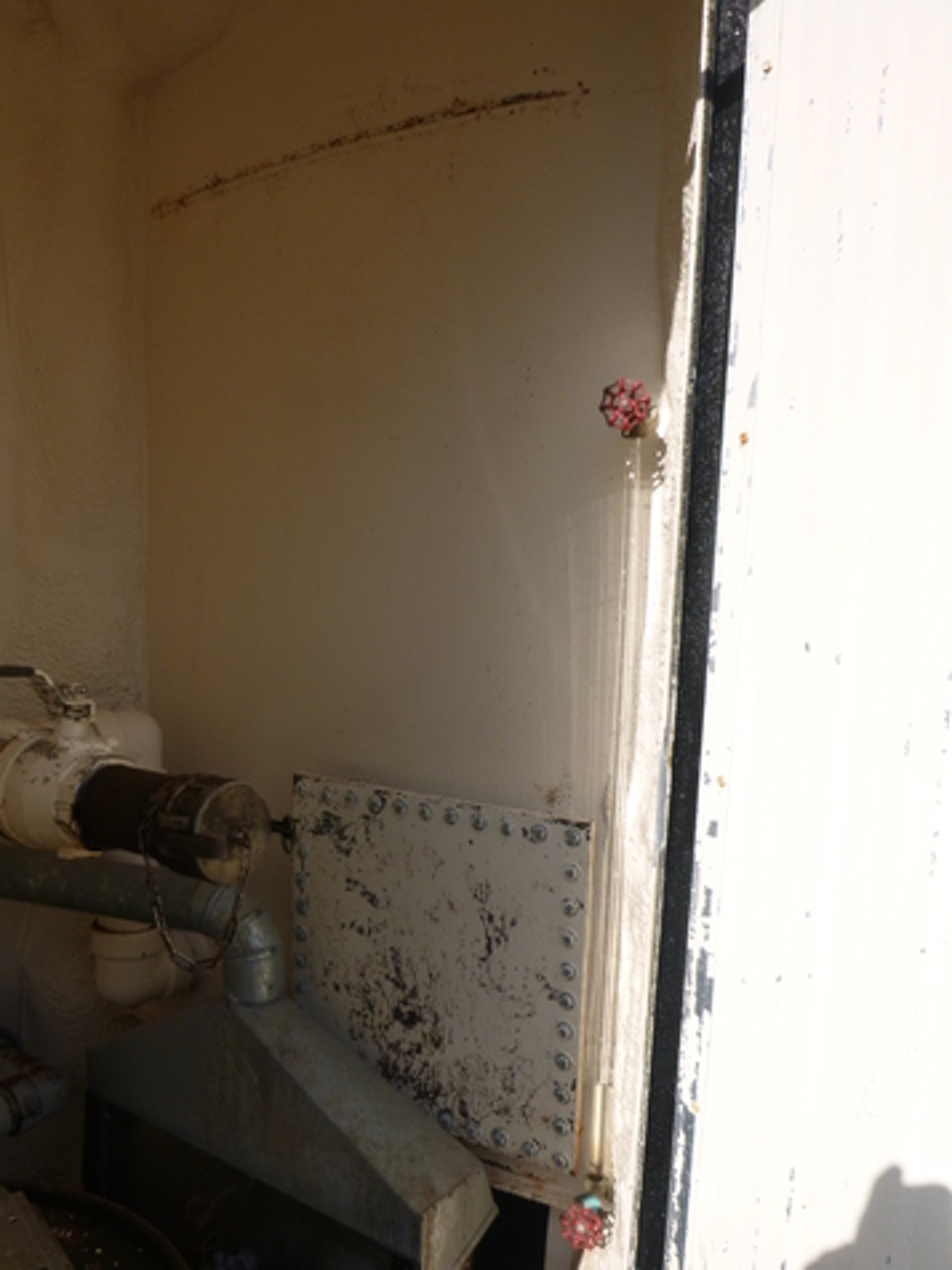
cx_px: 435
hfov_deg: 49.7
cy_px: 698
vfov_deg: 63.3
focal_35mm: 28
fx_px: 1027
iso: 100
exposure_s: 1/640
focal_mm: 4.5
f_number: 3.9
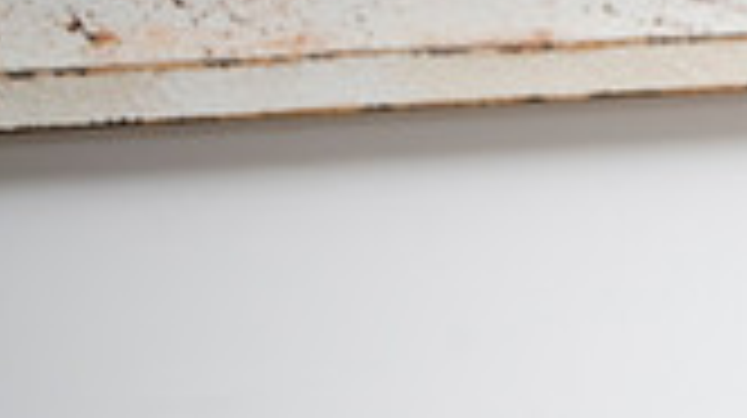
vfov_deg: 6.4
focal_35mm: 183
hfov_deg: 11.1
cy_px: 798
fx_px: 3621
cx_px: 1282
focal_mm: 50
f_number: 6.3
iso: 400
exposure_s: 1/200
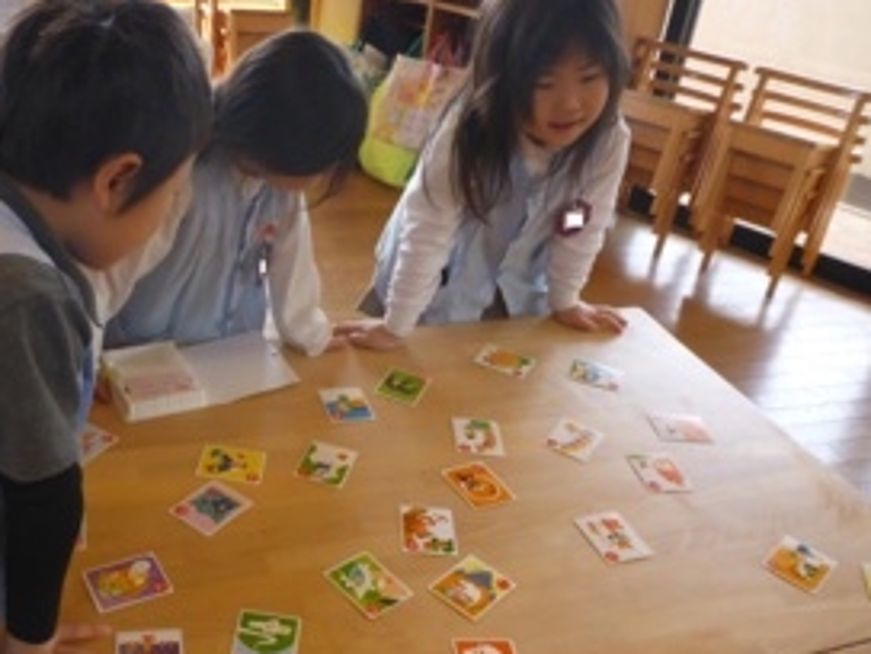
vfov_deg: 39.7
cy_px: 340
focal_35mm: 36
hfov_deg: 50.7
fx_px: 906
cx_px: 314
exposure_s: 1/125
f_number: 3.3
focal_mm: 4.9
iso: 320
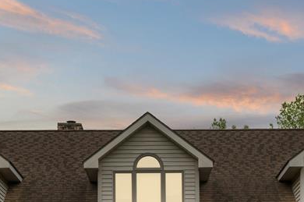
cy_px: 259
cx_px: 129
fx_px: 776
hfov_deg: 22.1
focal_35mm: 92
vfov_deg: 14.3
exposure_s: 1/30
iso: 100
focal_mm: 35
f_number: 9
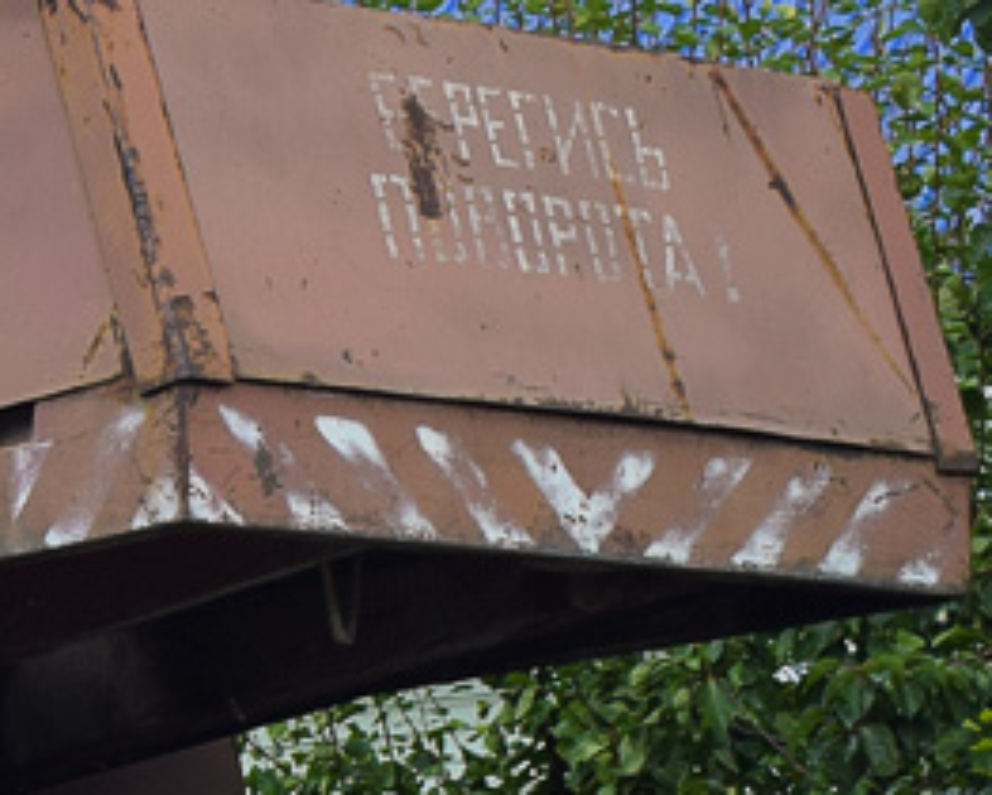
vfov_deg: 9.5
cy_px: 969
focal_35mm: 161
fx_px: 4735
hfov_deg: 11.1
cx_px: -859
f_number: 5.6
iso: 200
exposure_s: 1/400
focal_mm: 25
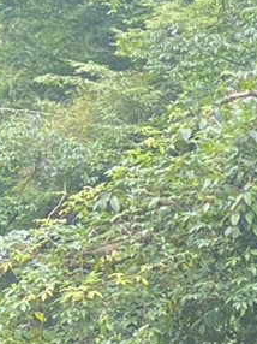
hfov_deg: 7.2
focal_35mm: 182
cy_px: 292
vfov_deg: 10.8
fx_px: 1804
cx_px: 772
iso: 64
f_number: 1.6
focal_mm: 5.1
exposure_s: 1/155
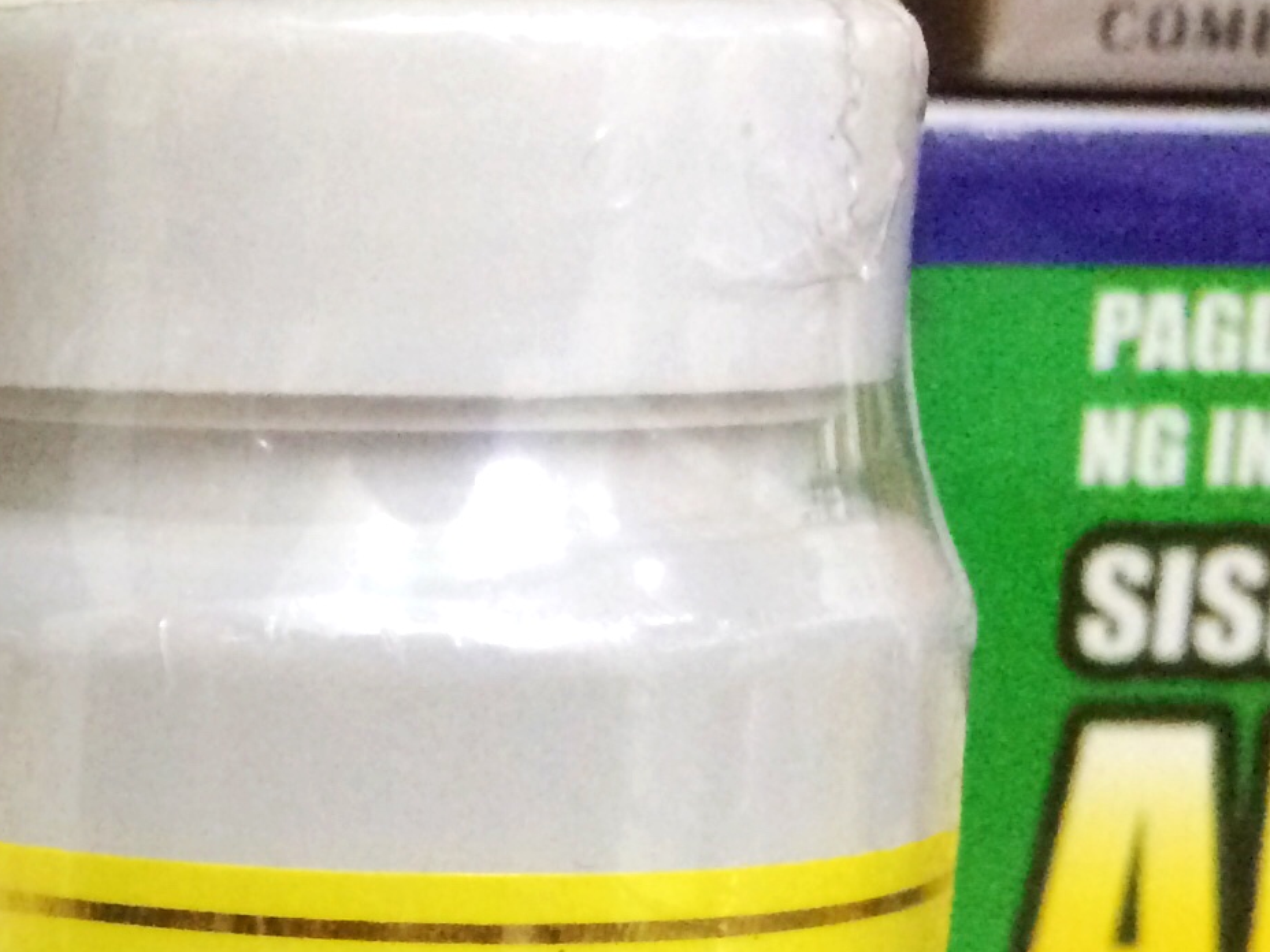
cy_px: 1186
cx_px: -829
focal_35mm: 102
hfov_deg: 16.8
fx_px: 3742
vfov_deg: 14.0
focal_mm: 4.15
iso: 250
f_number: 2.2
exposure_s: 1/30
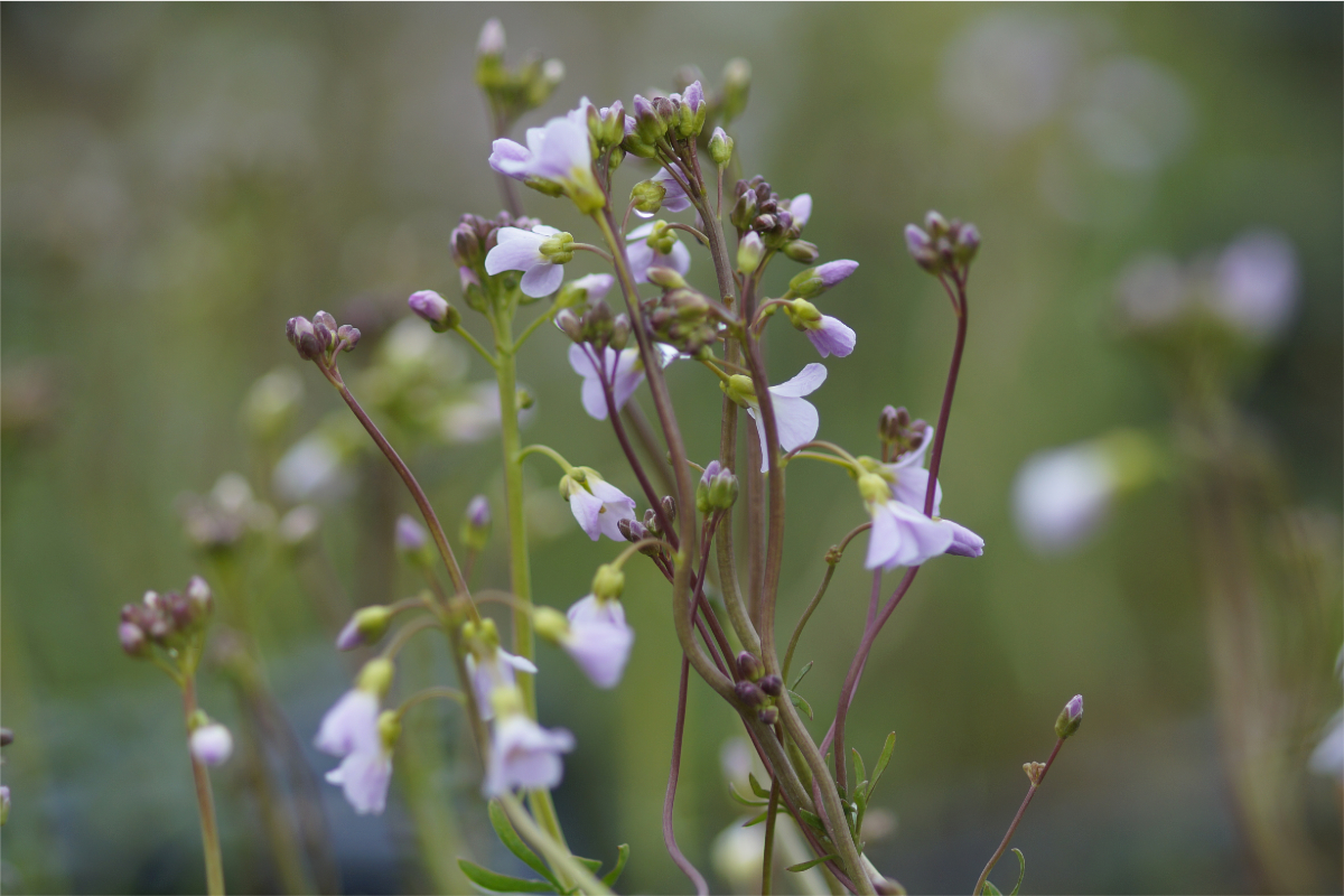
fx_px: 5600
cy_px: 448
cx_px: 672
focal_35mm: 150
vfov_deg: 9.1
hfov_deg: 13.7
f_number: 2.8
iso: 100
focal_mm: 100
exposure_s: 1/250
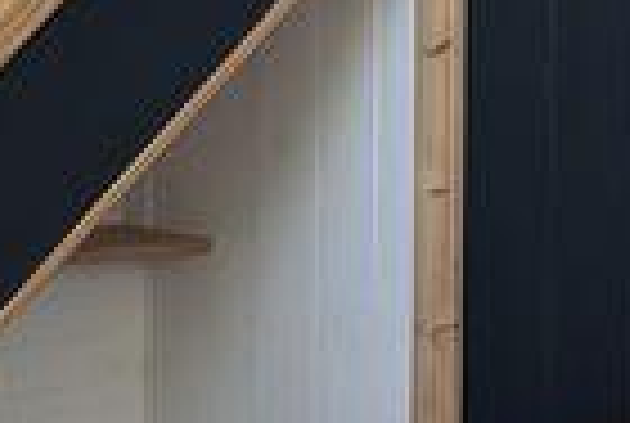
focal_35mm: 182
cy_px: -45
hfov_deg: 10.2
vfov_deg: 7.5
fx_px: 3192
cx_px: 1359
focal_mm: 6.76
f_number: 1.78
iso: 200
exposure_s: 1/121
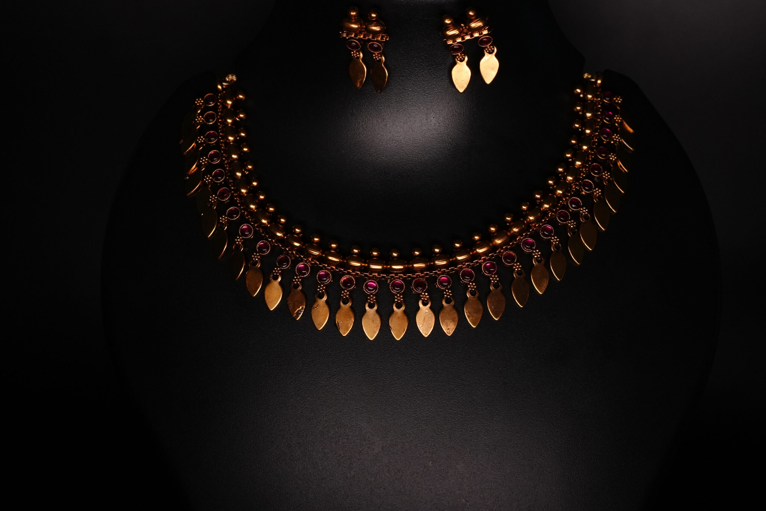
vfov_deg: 26.0
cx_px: 383
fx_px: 1106
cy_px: 256
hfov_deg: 38.2
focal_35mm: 52
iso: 2500
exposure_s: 1/100
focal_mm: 35
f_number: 7.1
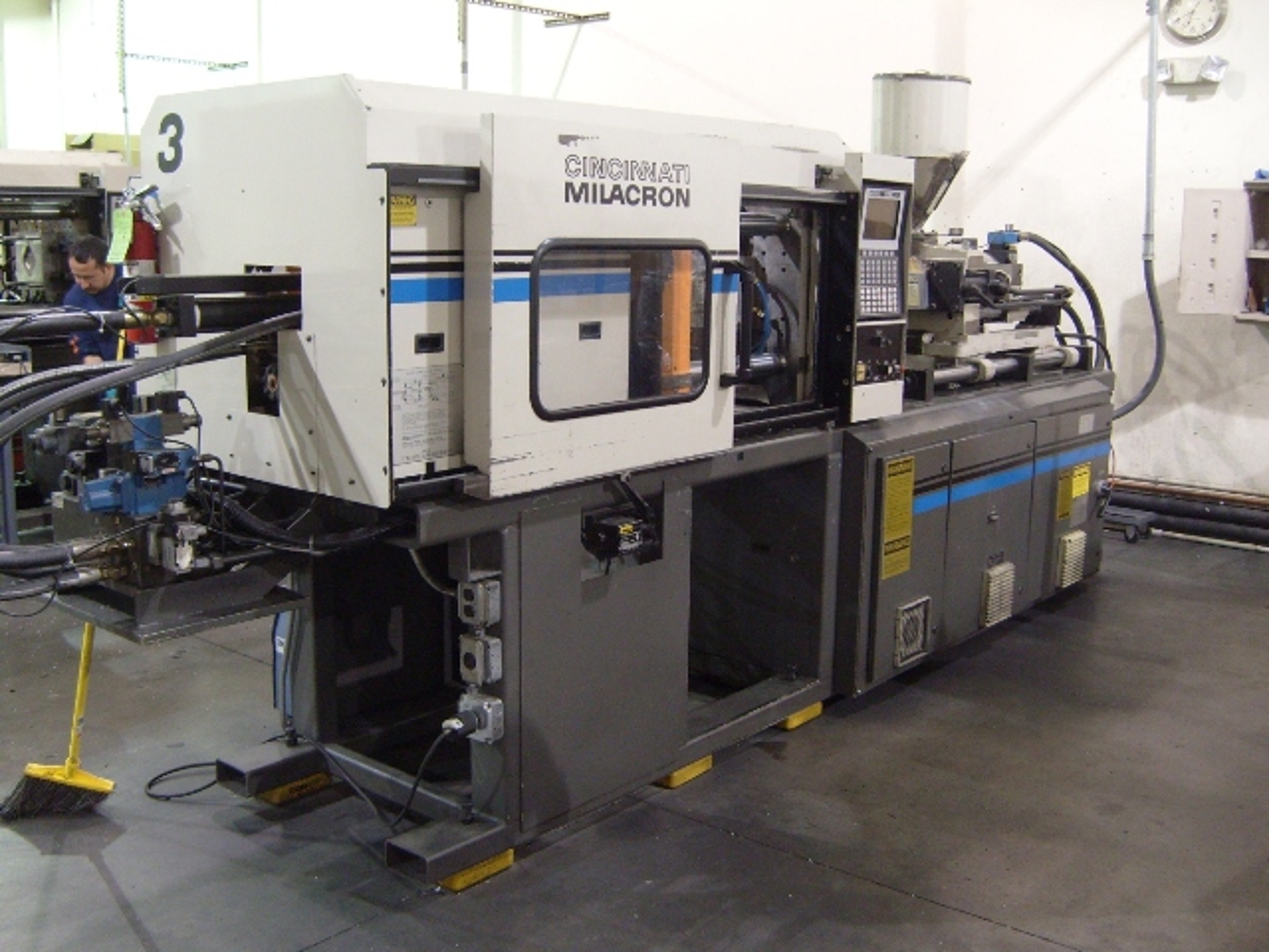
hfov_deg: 52.6
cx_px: 634
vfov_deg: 40.7
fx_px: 1283
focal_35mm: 35
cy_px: 476
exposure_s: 1/10
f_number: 2.8
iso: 200
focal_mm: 5.8
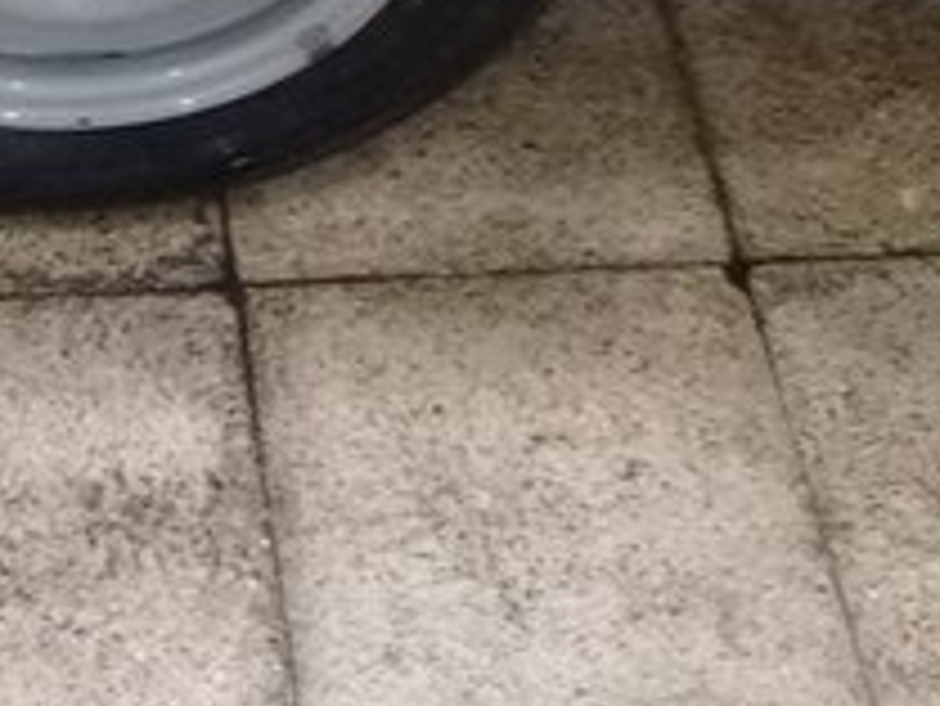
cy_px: -250
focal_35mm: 98
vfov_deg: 14.4
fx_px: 2663
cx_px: 220
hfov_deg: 19.9
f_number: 2.2
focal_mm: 3.3
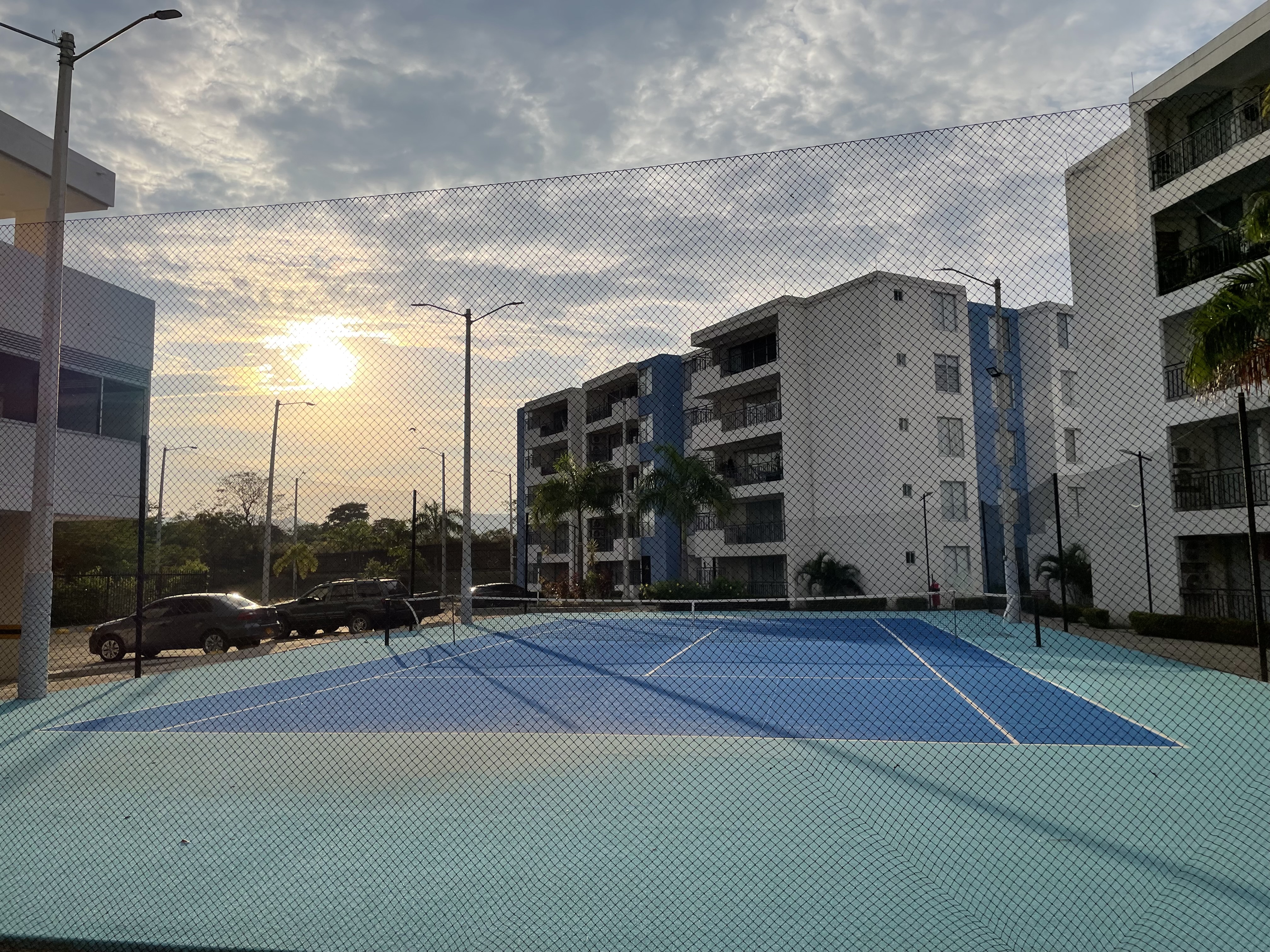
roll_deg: -0.4
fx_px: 954
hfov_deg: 67.3
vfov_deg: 53.1
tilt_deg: +6.1
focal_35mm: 26
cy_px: 476
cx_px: 635
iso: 32
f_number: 1.6
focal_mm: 4.2
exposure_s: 1/6494
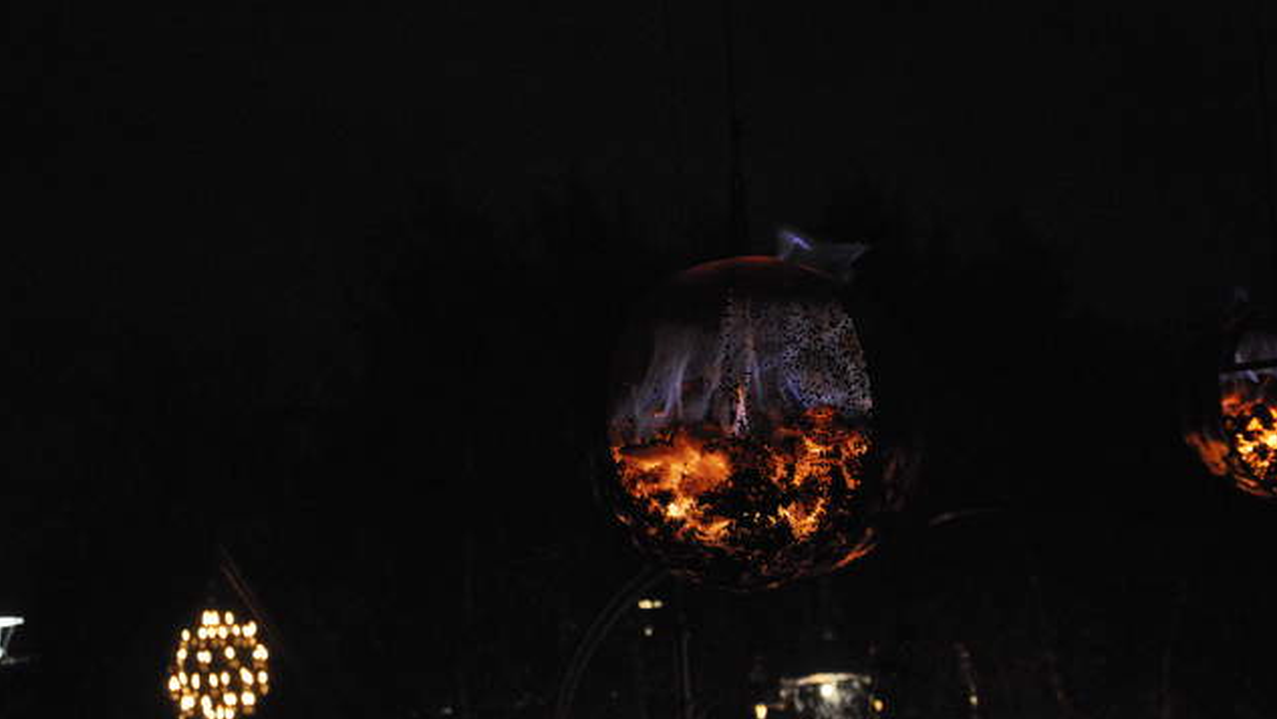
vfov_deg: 15.9
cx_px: 638
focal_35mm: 76
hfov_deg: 27.9
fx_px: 2574
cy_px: 327
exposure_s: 1/50
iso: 3200
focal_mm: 48
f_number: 4.8
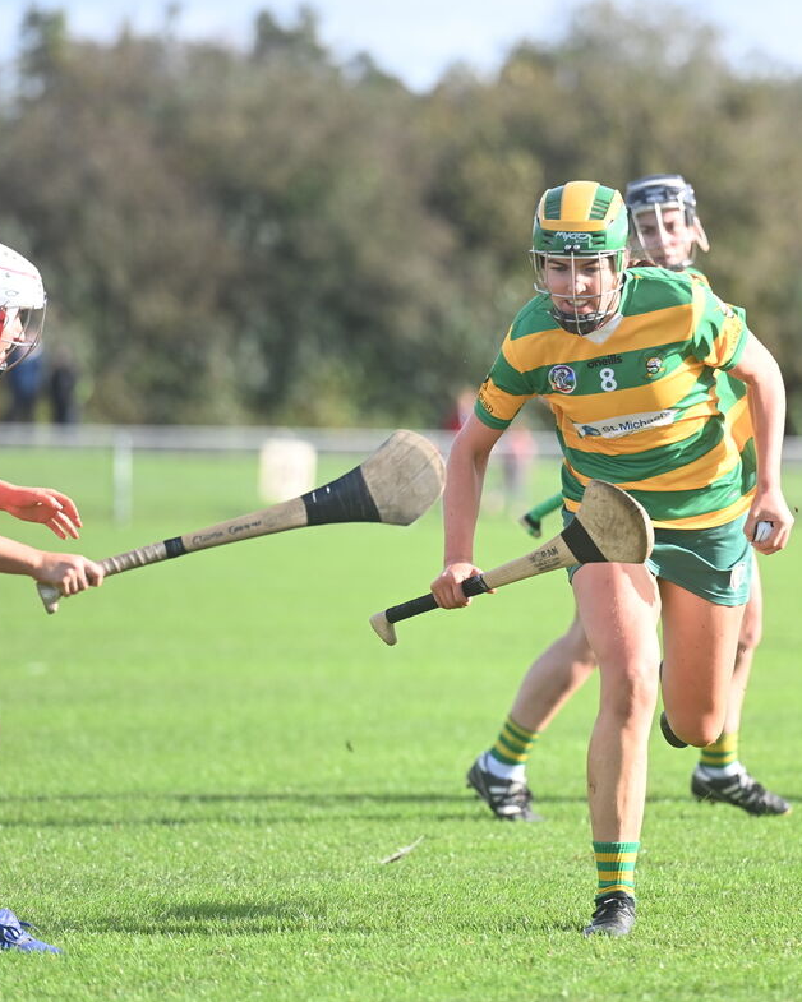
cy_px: 505
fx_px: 8515
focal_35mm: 287
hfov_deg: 5.4
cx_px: 584
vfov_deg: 6.7
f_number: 4.5
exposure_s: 1/2500
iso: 500
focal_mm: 200
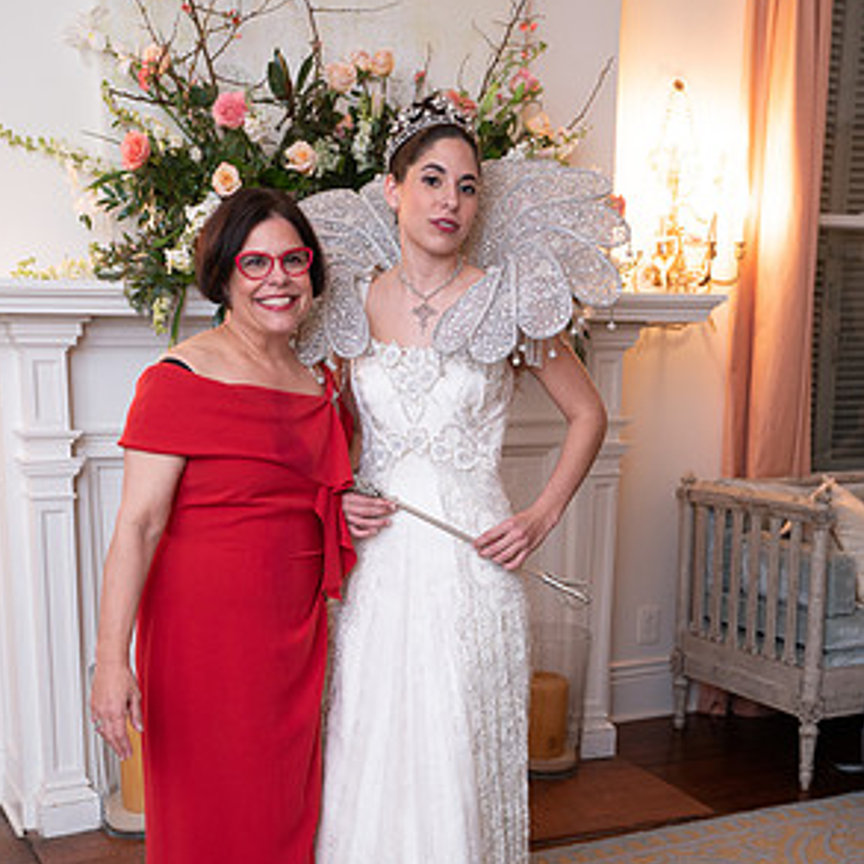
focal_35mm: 47
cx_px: 425
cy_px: 622
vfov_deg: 35.4
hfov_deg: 36.1
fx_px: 1327
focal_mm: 36
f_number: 4.5
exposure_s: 1/80
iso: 800
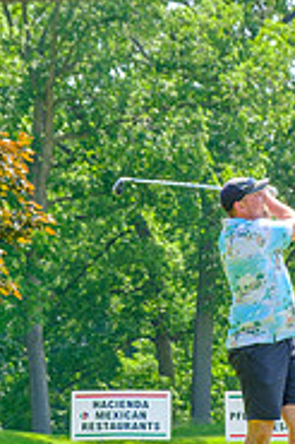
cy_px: 274
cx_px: 350
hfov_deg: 6.7
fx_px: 2487
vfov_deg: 10.2
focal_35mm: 202
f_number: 5.6
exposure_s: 1/320
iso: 200
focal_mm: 55
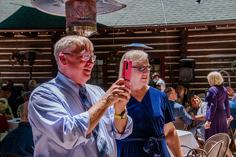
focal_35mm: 51
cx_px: 118
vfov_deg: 26.3
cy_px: 78
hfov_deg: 38.7
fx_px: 336
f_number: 6.3
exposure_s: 1/800
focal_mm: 50
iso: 320
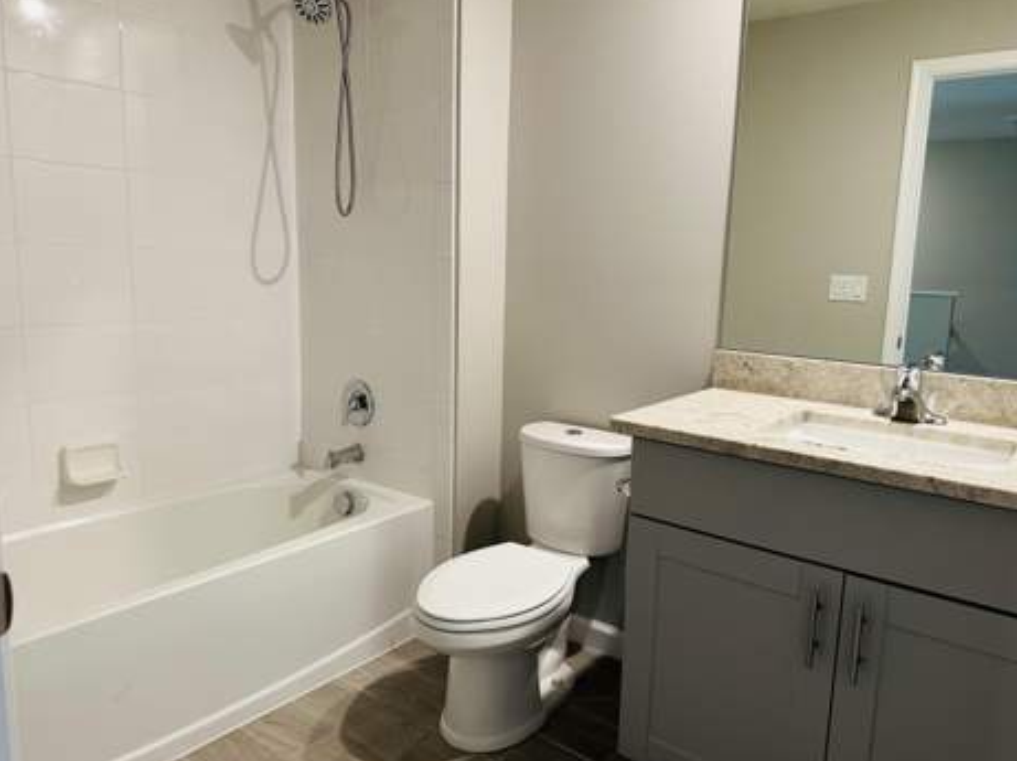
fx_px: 734
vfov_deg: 54.8
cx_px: 525
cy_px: 380
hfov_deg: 69.4
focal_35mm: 25
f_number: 1.78
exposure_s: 1/60
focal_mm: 6.86
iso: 200
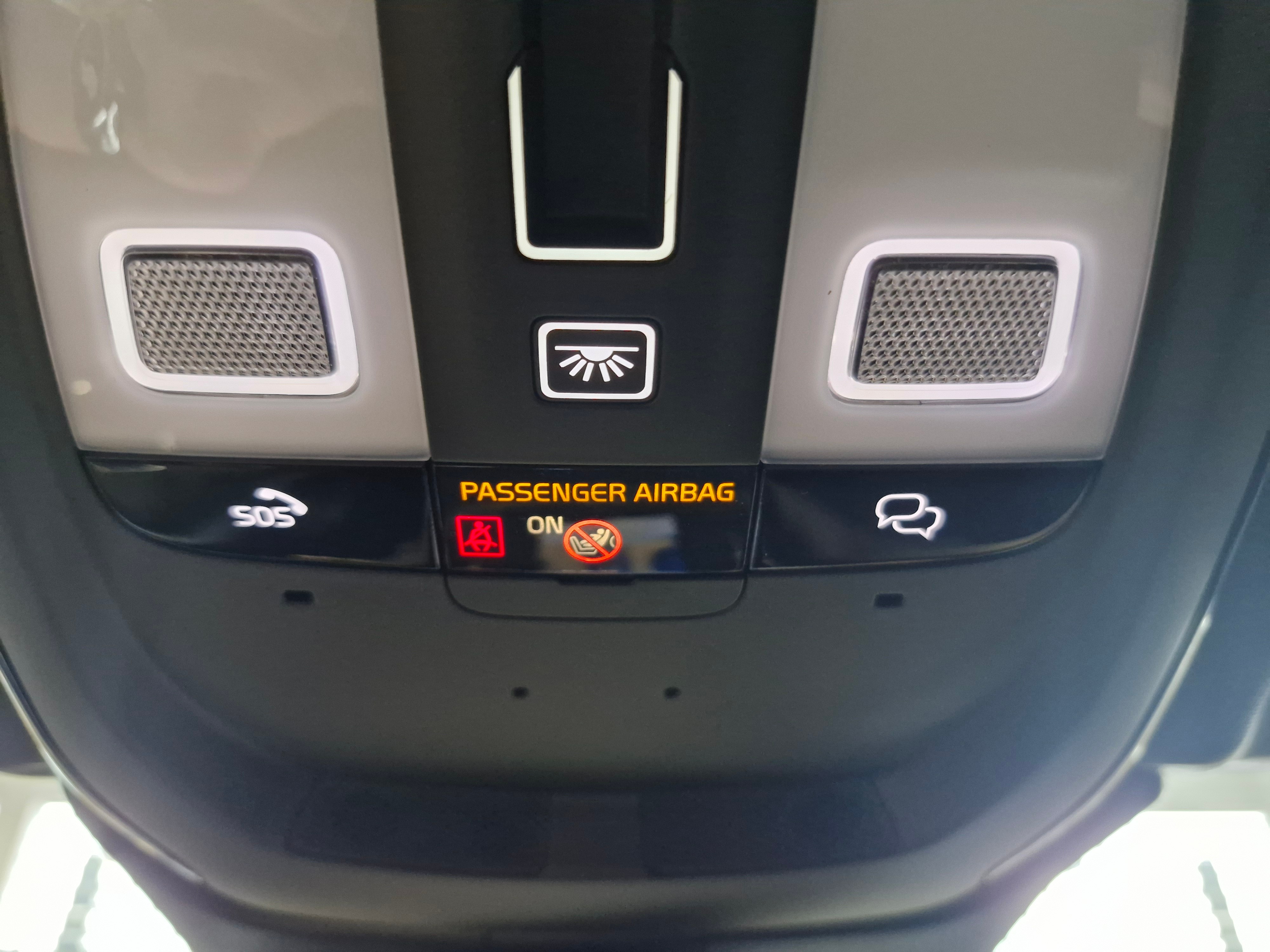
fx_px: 844
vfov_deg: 58.9
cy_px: 476
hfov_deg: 73.9
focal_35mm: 23
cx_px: 635
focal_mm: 5.54
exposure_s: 1/100
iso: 1000
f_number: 1.8
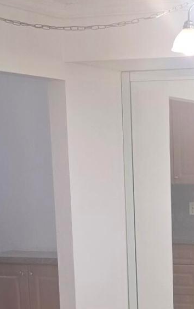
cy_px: 419
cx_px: 227
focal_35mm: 124
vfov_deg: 15.8
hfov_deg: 10.4
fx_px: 1048
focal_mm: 6.25
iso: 200
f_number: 1.7
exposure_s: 1/120
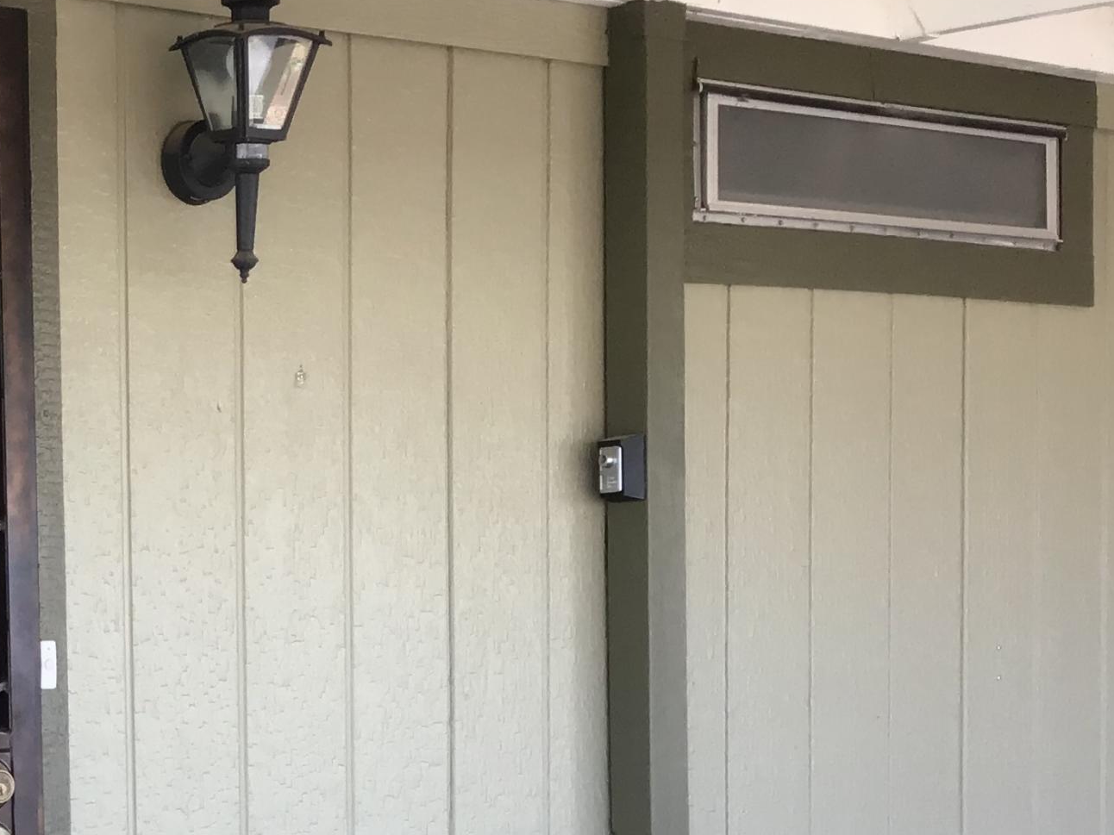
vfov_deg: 20.0
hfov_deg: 25.5
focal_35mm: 72
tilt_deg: -4.1
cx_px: -30
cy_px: 763
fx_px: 2317
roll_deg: +1.3
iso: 40
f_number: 2.4
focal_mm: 3.3
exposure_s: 1/120
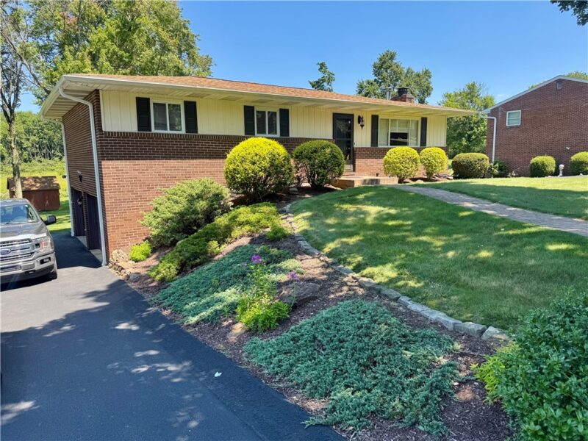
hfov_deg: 71.6
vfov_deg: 56.8
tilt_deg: -8.8
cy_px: 220
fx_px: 408
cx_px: 294
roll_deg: +0.7
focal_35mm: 24
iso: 80
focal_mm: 6.76
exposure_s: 1/876
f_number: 1.78
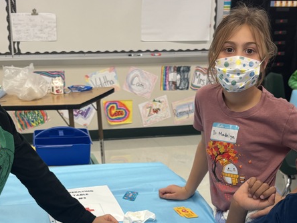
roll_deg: -1.6
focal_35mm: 60
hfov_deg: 32.2
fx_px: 515
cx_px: 135
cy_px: 198
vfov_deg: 23.8
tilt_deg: -22.1
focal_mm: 5.96
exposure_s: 1/120
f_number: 1.6
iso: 100
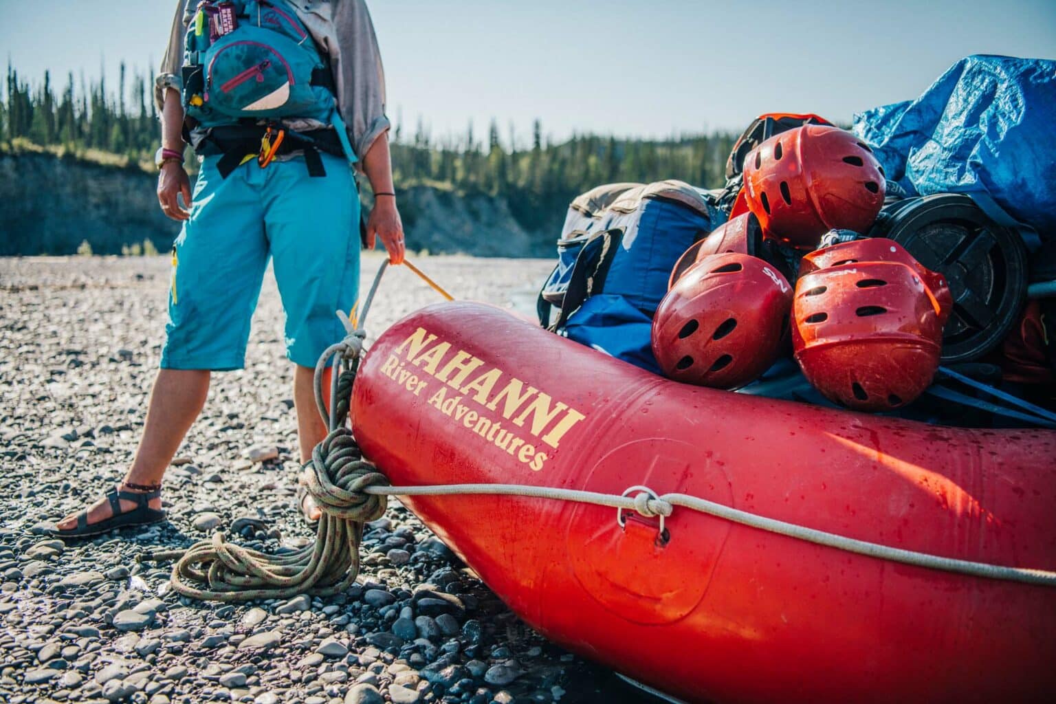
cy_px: 352
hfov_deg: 55.8
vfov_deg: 38.9
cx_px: 528
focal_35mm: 34
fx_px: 997
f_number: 2.8
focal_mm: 34
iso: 200
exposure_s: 1/2500
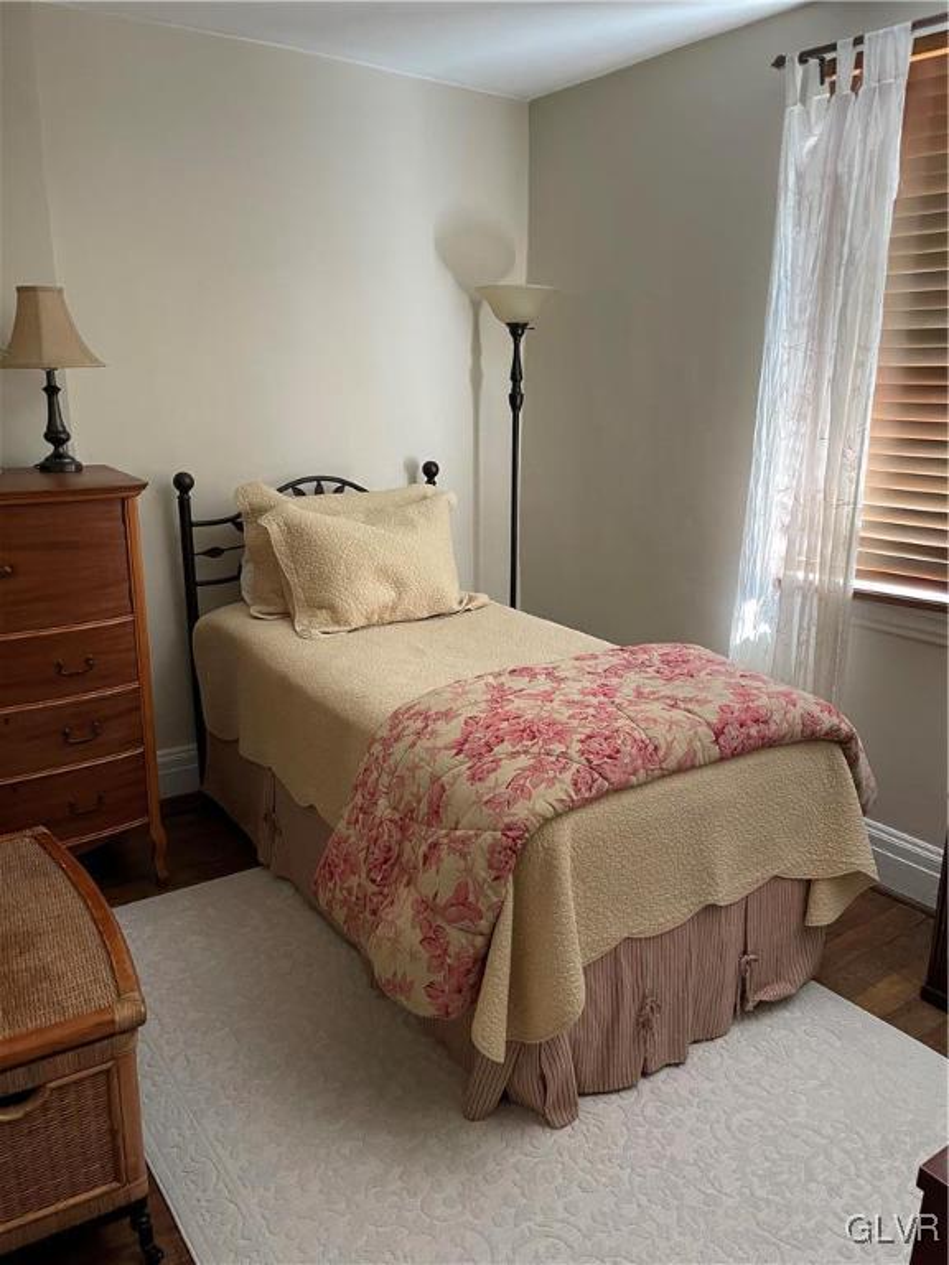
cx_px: 474
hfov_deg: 53.1
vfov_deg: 67.3
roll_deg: -0.1
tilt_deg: -15.7
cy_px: 632
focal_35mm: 26
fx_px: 950
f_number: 1.6
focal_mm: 4.2
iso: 250
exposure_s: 1/60
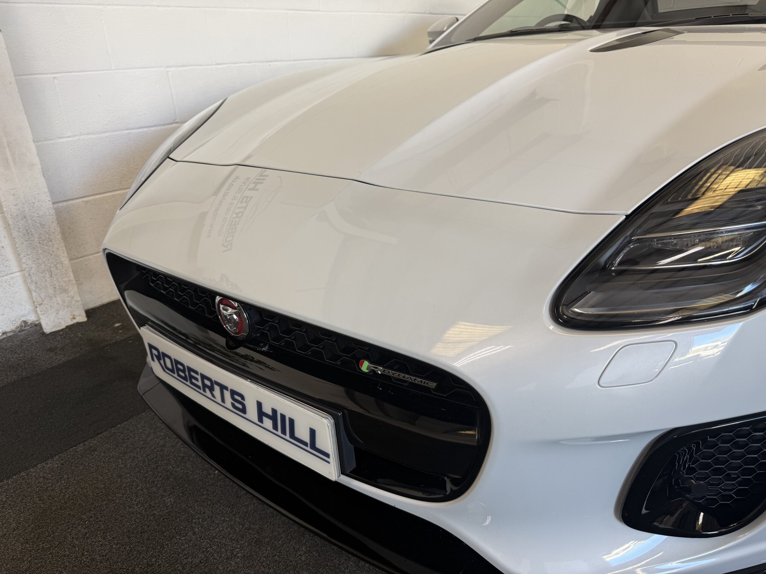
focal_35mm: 24
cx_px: 383
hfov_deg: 71.6
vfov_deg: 56.8
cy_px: 287
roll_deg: +3.2
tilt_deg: -21.9
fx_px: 531
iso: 80
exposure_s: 1/100
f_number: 1.78
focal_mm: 6.76
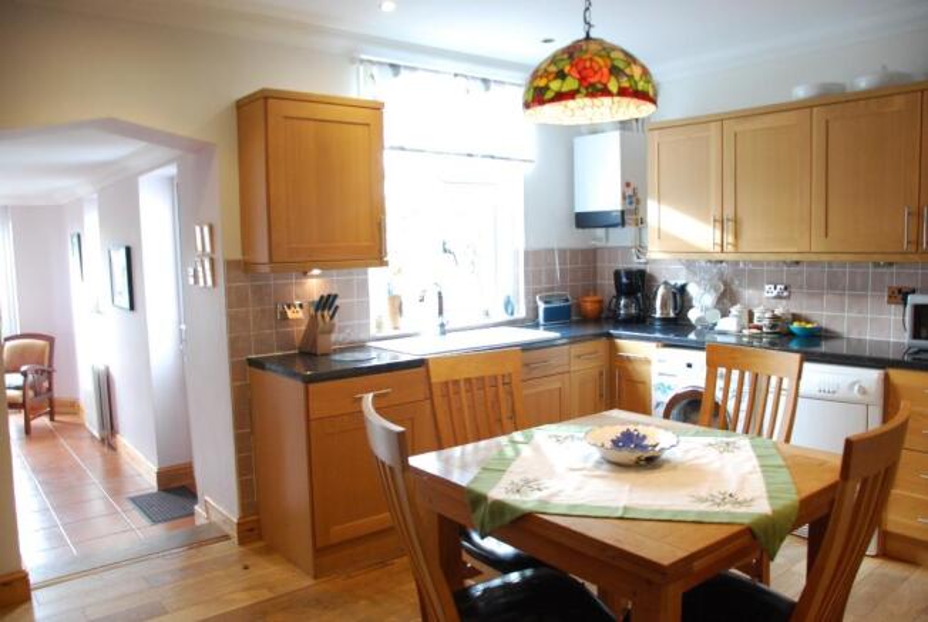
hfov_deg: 67.3
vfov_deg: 48.1
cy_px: 311
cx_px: 464
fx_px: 697
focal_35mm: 27
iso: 800
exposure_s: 1/30
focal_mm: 18
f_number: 3.5
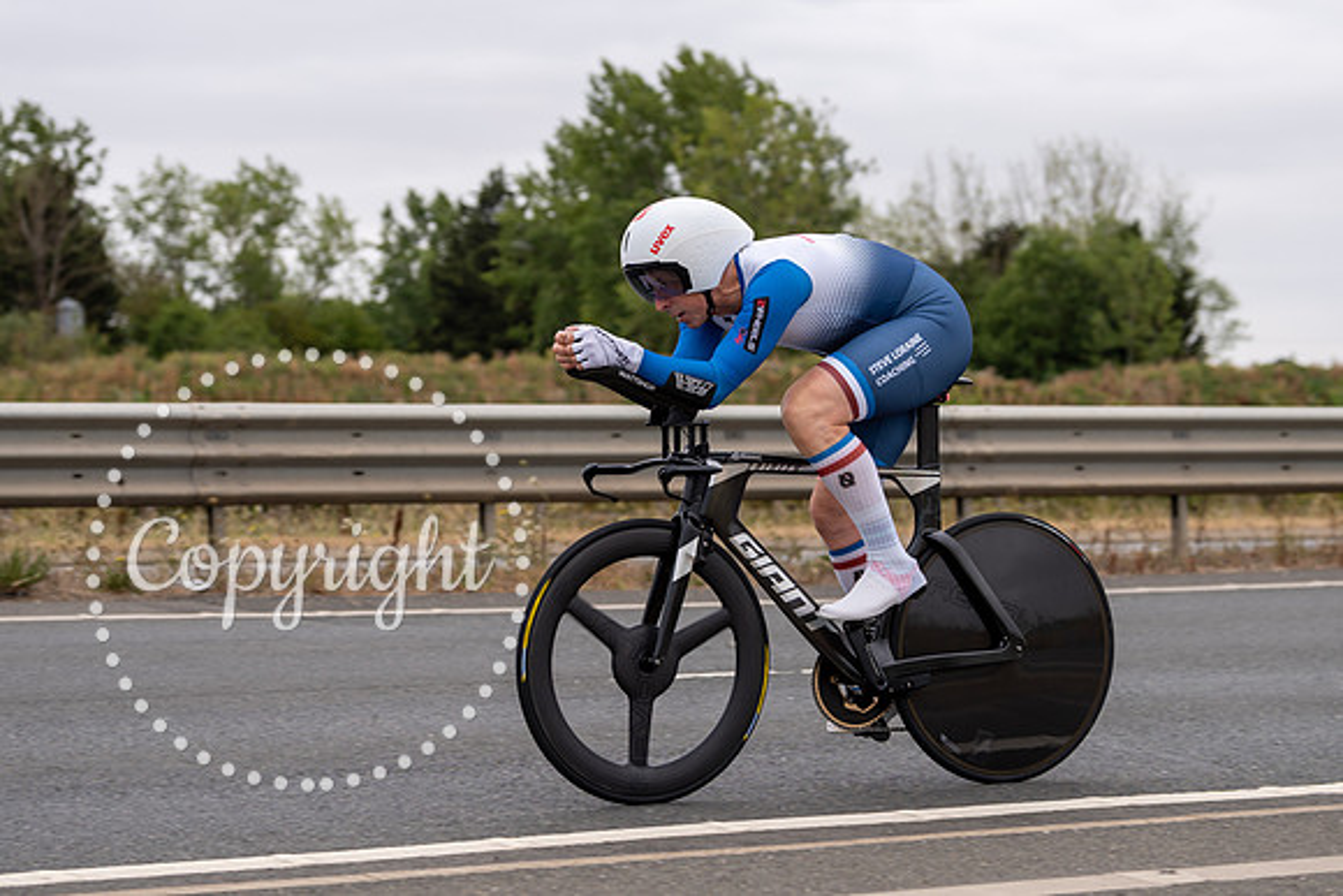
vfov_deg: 15.4
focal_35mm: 89
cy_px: 446
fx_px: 3319
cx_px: 696
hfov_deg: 22.9
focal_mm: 70
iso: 100
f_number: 3.5
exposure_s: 1/800
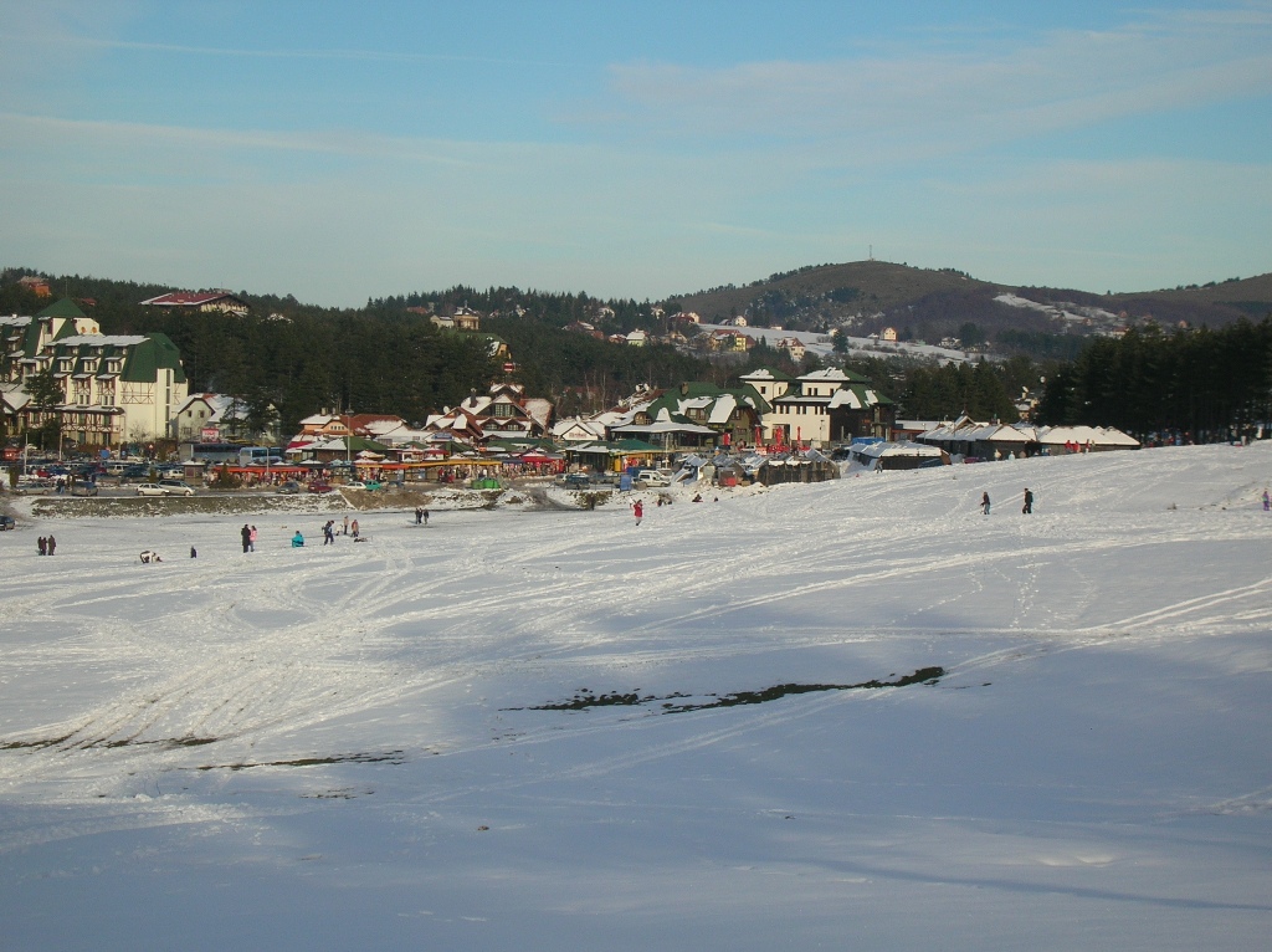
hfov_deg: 22.5
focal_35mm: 87
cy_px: 476
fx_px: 3194
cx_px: 636
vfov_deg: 16.9
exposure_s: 1/542
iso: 50
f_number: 4.4
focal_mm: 14.5
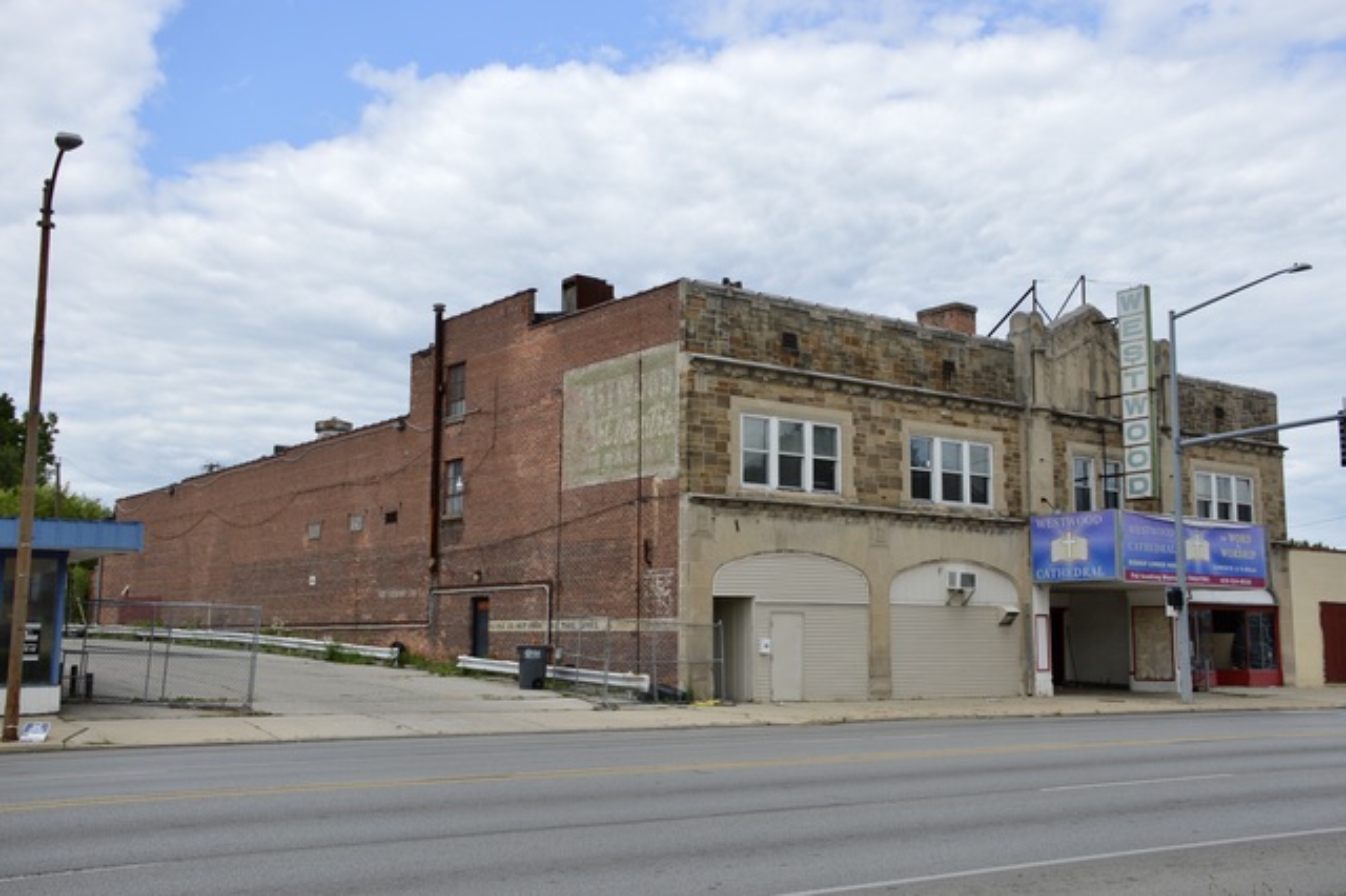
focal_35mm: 36
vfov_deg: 36.8
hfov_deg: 53.2
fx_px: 1345
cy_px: 448
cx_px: 673
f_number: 8
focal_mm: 24
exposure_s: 1/250
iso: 100
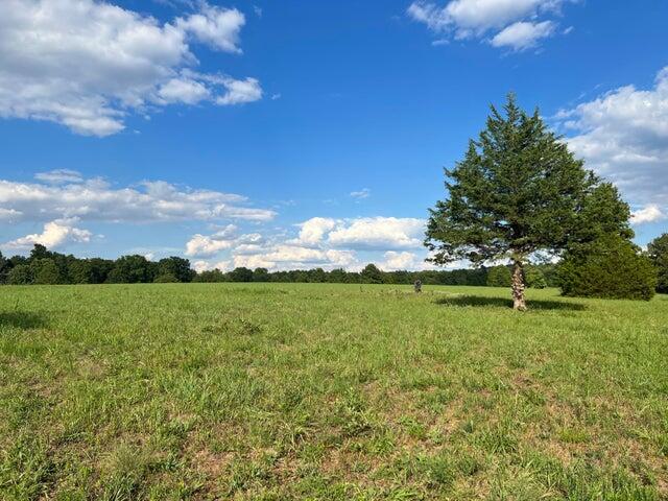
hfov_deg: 67.3
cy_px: 250
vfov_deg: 53.1
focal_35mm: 26
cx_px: 334
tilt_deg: +5.8
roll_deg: +0.5
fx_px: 502
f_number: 1.5
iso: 50
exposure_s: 1/4831
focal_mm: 5.7
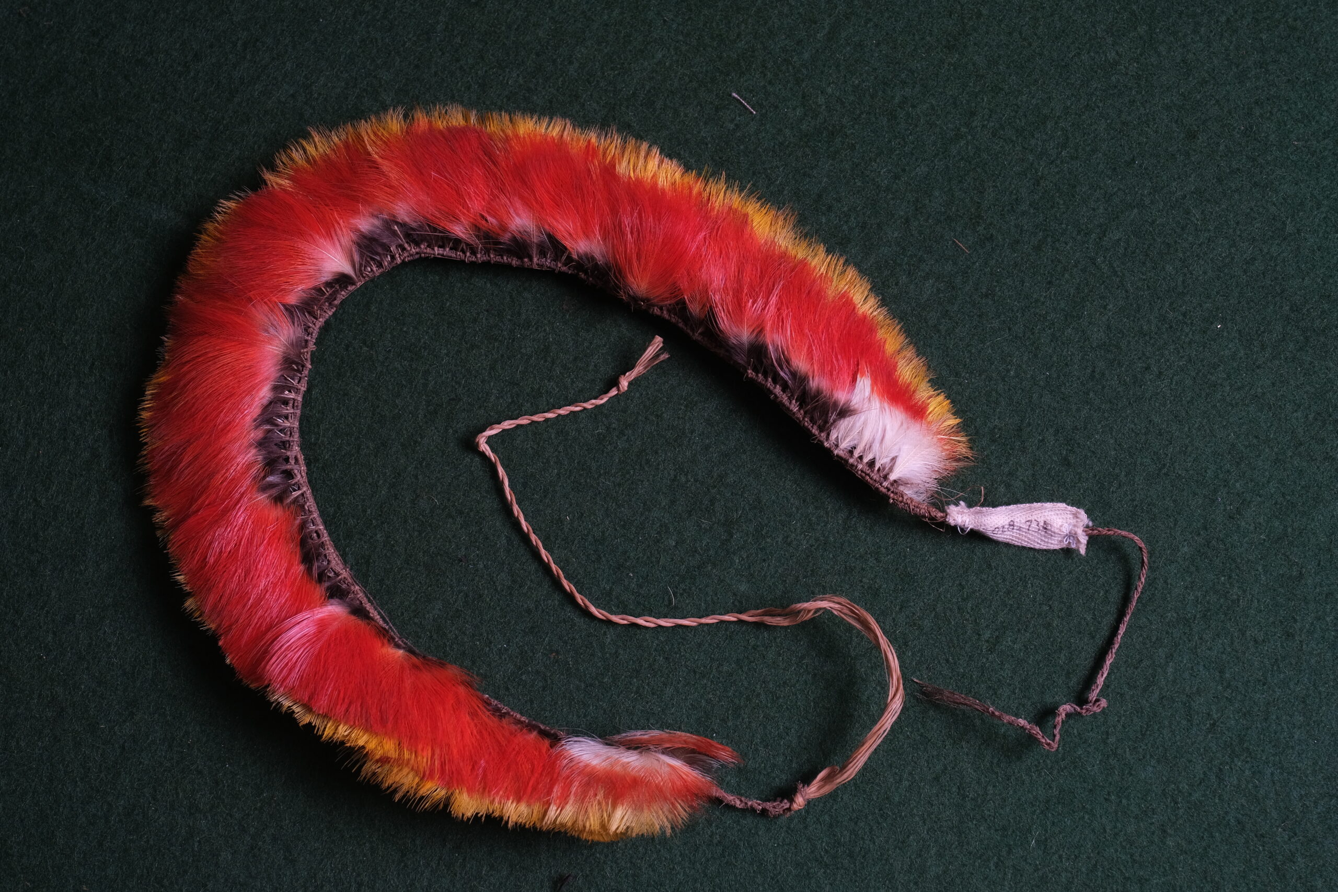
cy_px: 446
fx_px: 2453
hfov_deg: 30.5
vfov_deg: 20.6
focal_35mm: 66
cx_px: 669
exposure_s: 1/80
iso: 400
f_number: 8
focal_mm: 44.1
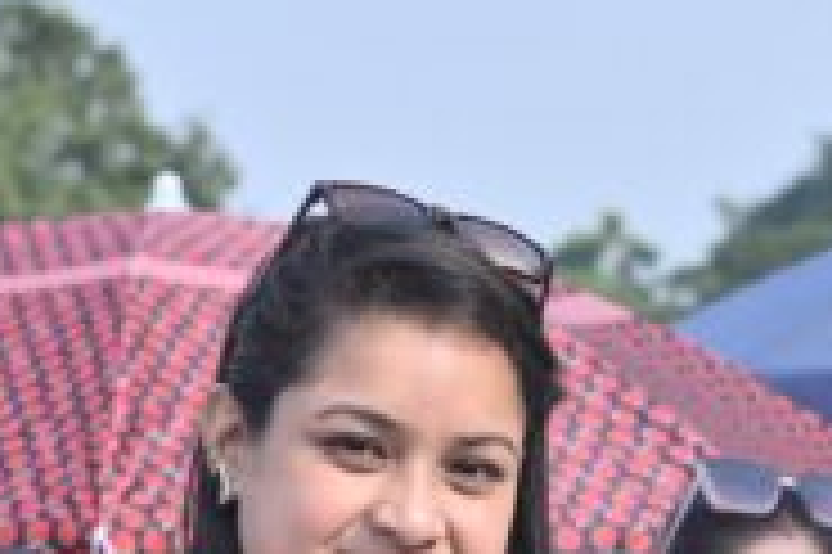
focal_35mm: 208
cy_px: 903
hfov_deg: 9.9
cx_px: 720
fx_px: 4803
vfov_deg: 6.5
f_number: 5.6
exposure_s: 1/320
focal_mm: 50
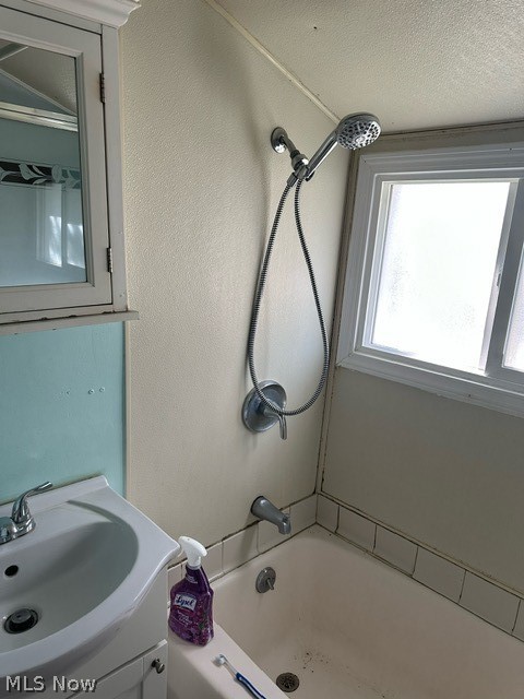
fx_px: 484
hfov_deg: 56.8
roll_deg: -2.4
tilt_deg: -12.8
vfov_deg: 71.6
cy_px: 350
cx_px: 262
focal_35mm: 24
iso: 200
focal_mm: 6.86
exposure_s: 1/121
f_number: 1.78
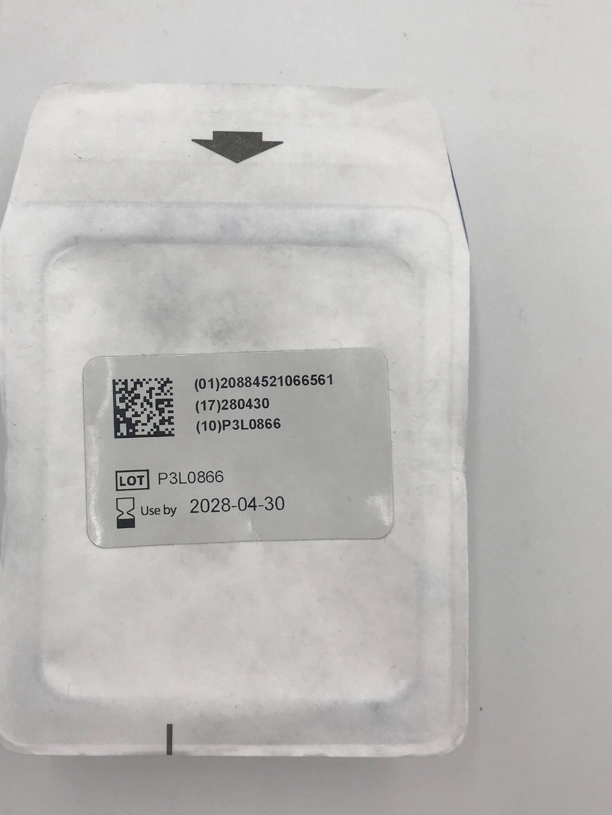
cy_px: 404
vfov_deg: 51.4
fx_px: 849
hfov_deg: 39.5
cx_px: 239
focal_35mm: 36
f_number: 1.8
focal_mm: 3.99
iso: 20
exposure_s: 1/334
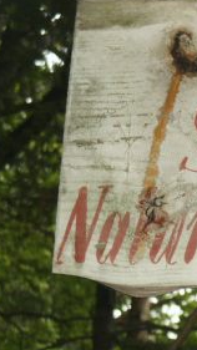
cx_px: 339
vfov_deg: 10.3
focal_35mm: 209
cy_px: 113
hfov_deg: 5.7
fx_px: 1941
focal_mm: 17.93
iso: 200
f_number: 3.6
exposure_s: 1/90
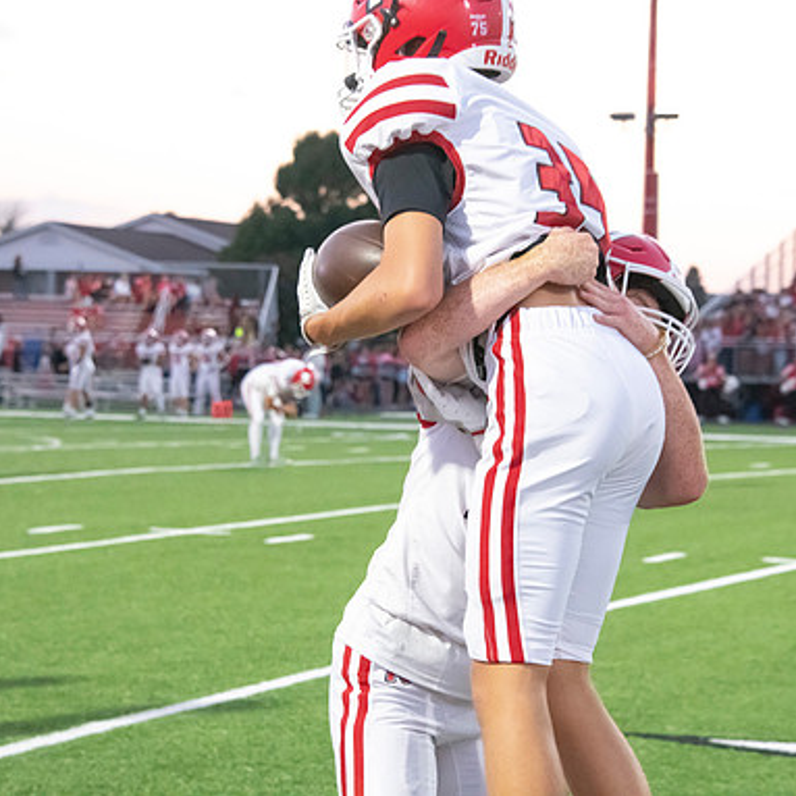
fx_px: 3746
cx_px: 468
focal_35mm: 144
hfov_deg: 12.1
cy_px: 396
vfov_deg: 12.1
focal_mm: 112
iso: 10000
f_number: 7.1
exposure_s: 1/320
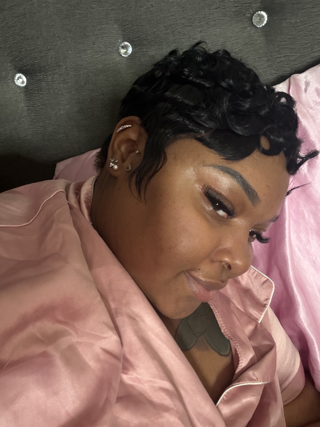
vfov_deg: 60.0
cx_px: 160
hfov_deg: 46.8
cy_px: 214
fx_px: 370
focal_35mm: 30
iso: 640
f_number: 1.9
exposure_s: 1/20
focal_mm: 2.71
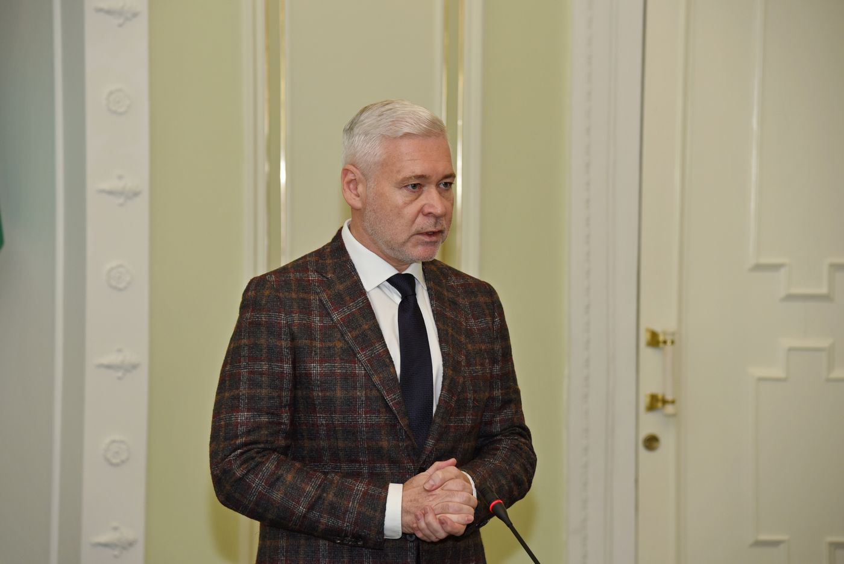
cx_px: 422
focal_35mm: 120
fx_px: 2815
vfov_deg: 11.4
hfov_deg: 17.1
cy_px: 282
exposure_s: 1/200
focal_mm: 120
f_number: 4.5
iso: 800
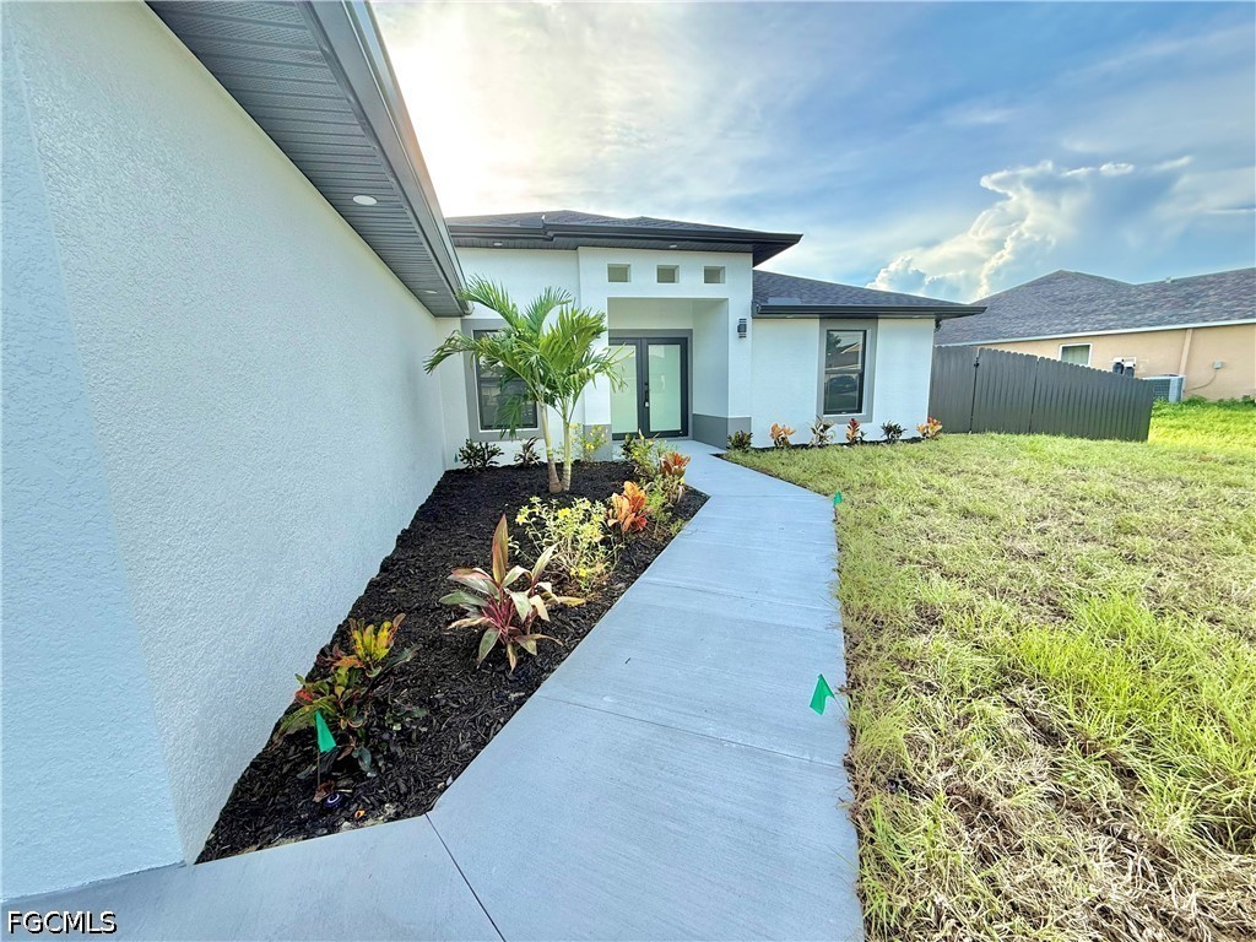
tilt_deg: -8.9
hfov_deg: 102.1
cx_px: 628
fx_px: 508
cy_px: 471
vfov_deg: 85.7
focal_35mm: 14
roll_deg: +1.2
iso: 50
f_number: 2.2
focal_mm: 2.22
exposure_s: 1/393
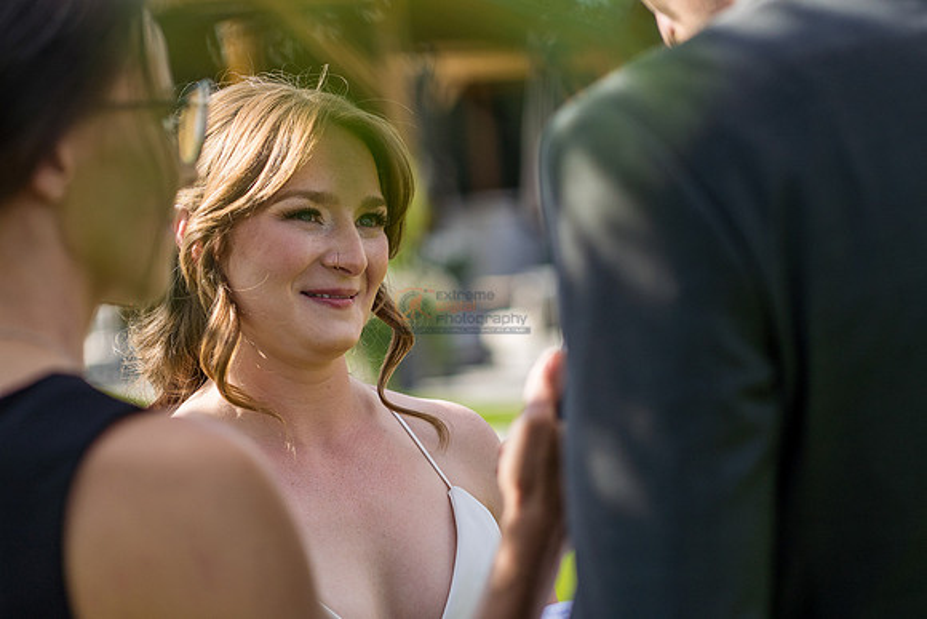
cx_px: 464
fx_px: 3271
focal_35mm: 127
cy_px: 310
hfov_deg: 16.1
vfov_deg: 10.8
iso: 250
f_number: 2.8
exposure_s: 1/3200
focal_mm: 85
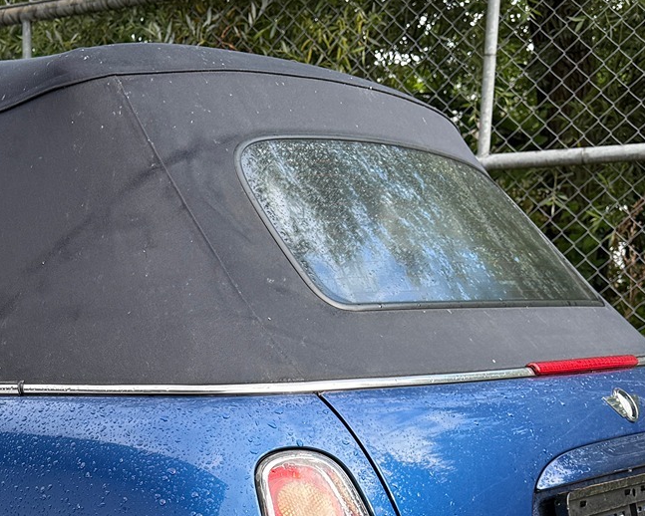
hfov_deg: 24.4
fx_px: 1394
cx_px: -52
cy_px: 647
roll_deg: +1.0
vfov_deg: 19.5
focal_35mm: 73
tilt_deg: -14.9
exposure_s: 1/353
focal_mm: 6.76
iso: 100
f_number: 1.78
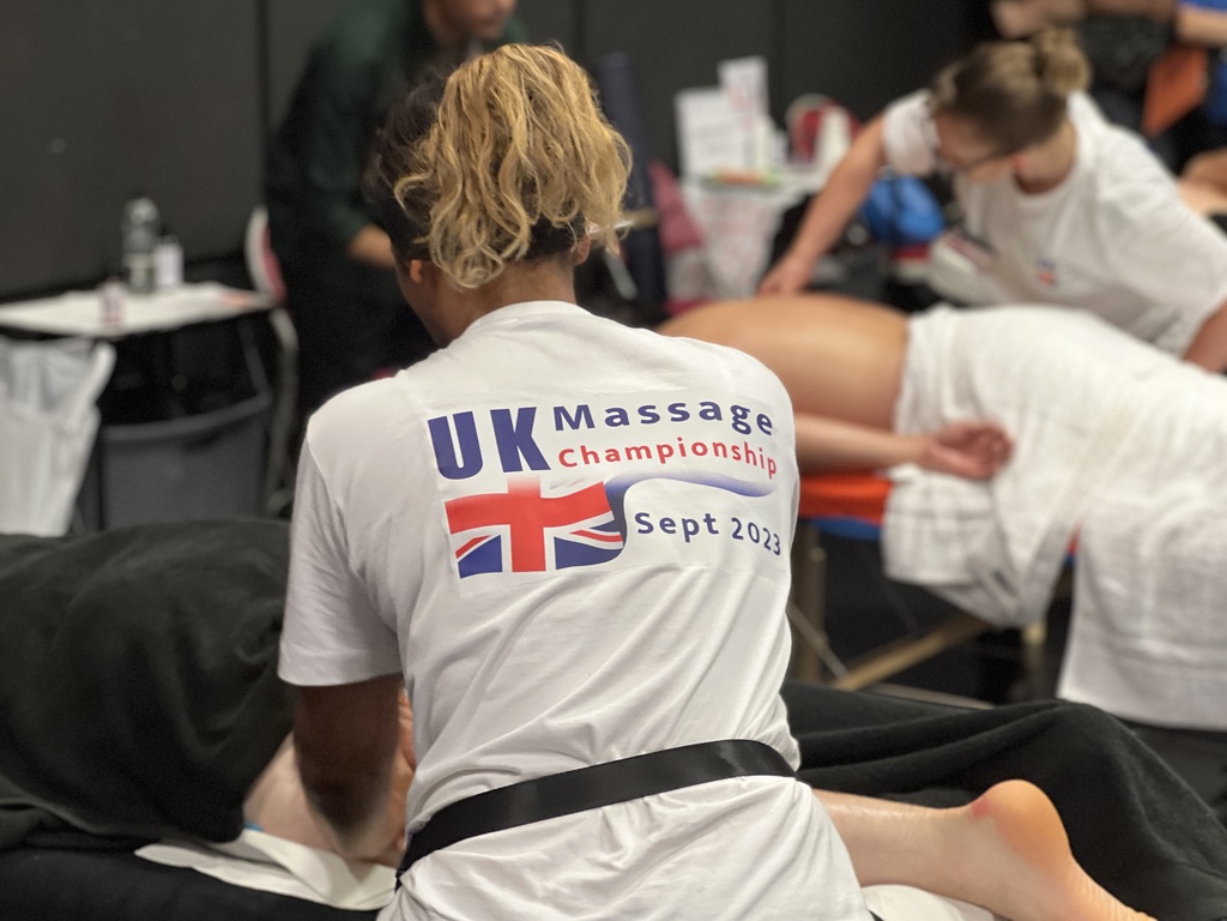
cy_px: 460
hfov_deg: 25.3
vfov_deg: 19.1
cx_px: 614
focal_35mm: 77
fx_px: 2729
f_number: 2.8
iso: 320
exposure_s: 1/33
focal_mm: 9
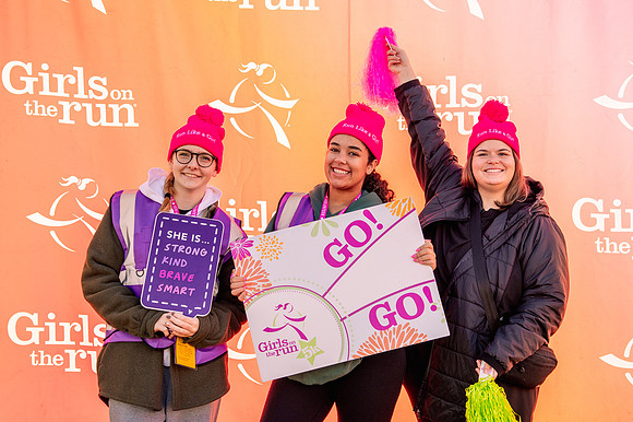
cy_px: 219
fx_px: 1067
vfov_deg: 22.3
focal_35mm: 61
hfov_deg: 33.0
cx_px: 317
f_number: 6.3
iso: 800
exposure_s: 1/500
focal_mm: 55
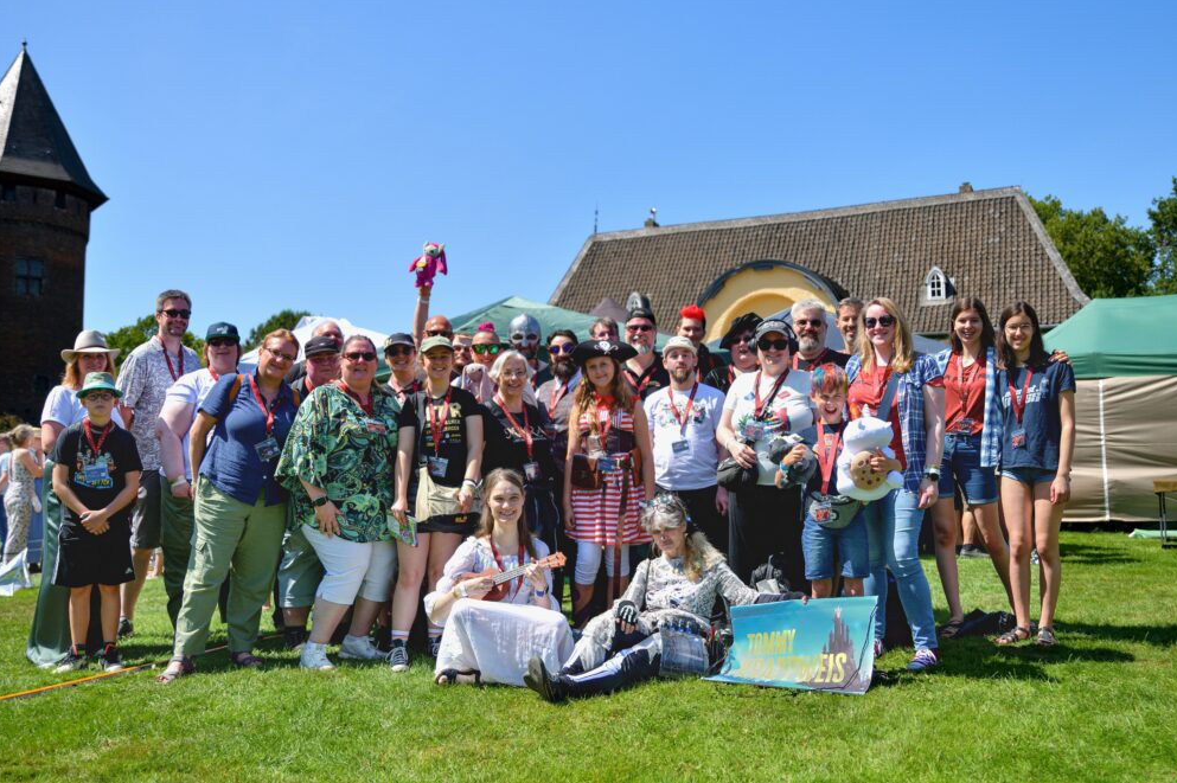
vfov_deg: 39.9
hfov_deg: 57.2
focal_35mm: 33
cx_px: 584
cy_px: 380
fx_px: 1078
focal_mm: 27
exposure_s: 1/4000
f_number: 2.8
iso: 125
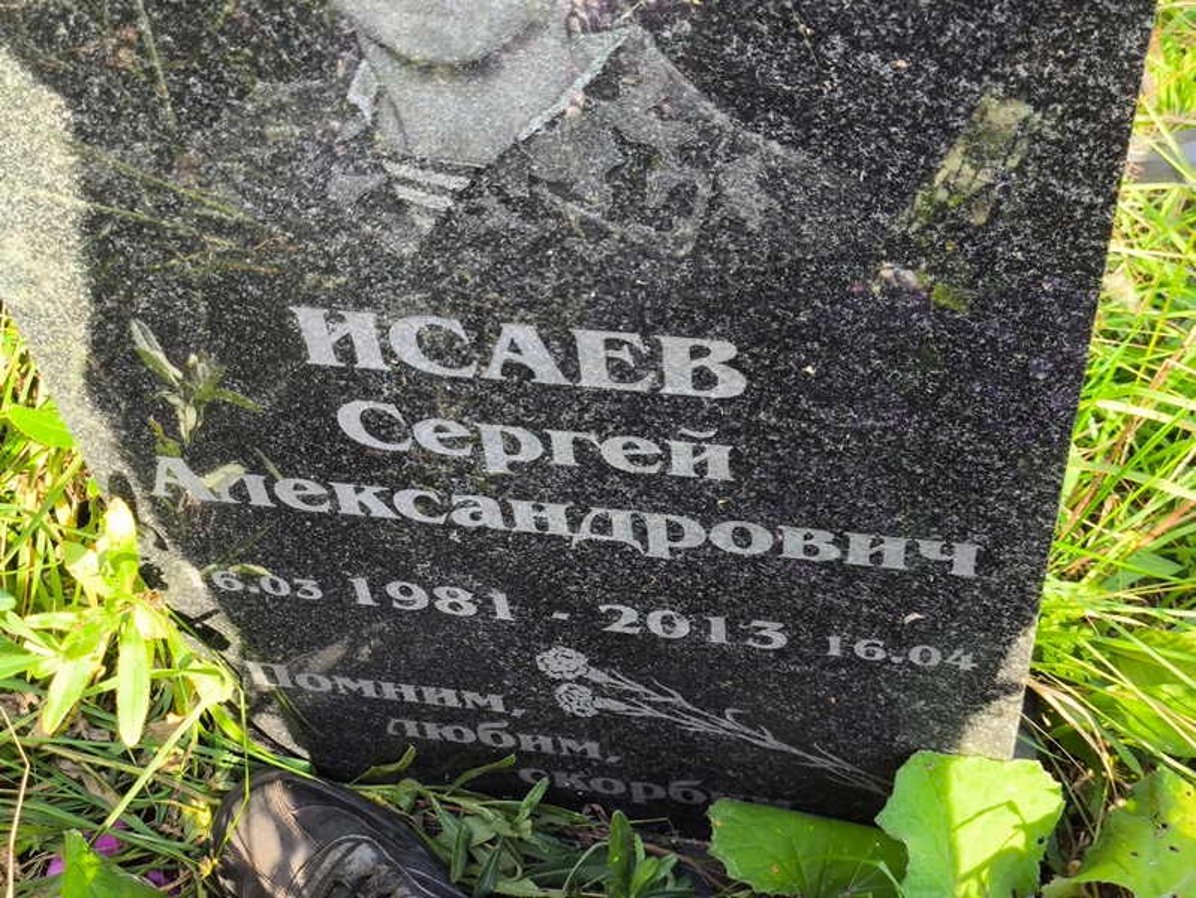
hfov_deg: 38.2
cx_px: 598
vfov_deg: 29.1
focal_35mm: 50
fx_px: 1728
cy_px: 449
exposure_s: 1/128
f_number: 1.7
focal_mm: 4.71
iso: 50
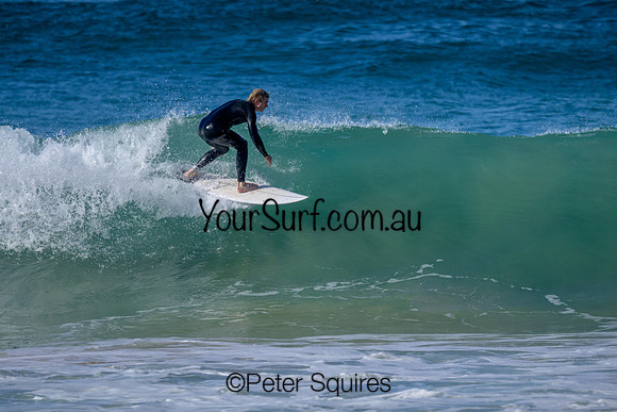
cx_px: 263
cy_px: 208
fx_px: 18839
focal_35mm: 1099
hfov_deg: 1.9
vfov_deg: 1.3
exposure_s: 1/2000
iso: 280
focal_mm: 800
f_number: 6.3
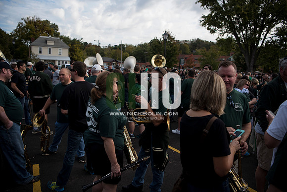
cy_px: 96
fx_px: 223
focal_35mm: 28
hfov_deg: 65.5
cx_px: 144
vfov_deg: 46.4
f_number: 2.8
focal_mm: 28
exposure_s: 1/2000
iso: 250
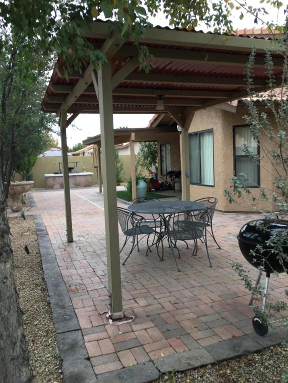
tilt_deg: -2.9
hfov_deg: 48.2
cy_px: 192
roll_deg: +2.6
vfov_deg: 61.7
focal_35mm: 29
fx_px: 322
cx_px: 144
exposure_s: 1/60
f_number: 2.2
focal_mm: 4.15
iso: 32
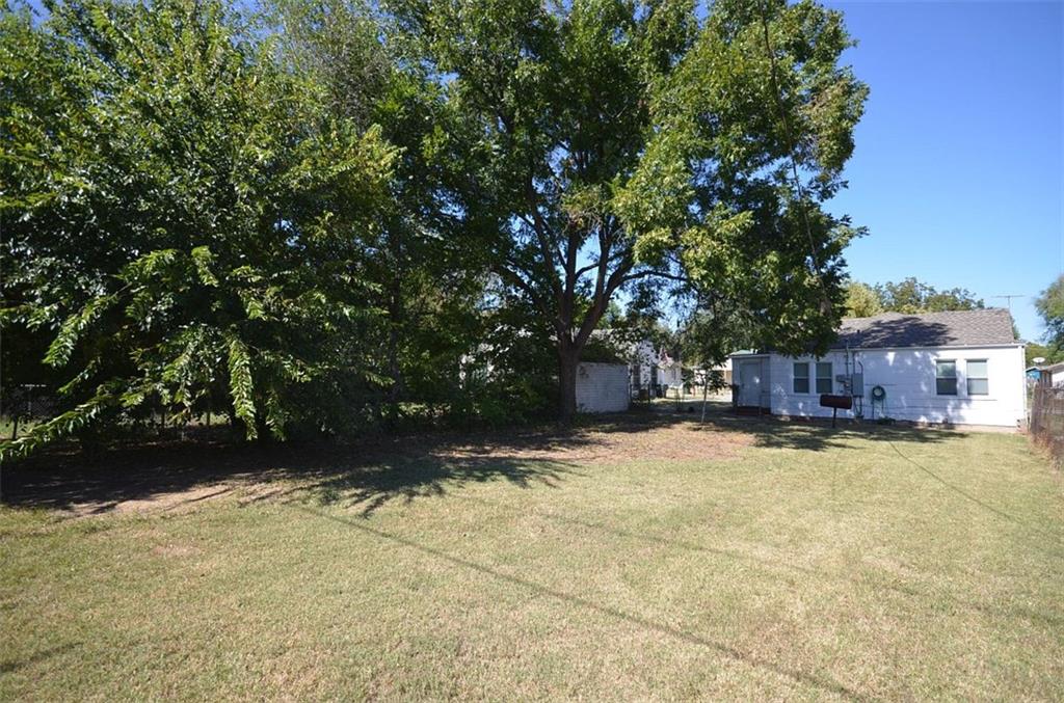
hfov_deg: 92.6
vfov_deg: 69.3
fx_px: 508
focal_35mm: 17
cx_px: 532
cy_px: 352
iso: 180
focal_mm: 11.5
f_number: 8
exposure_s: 1/250
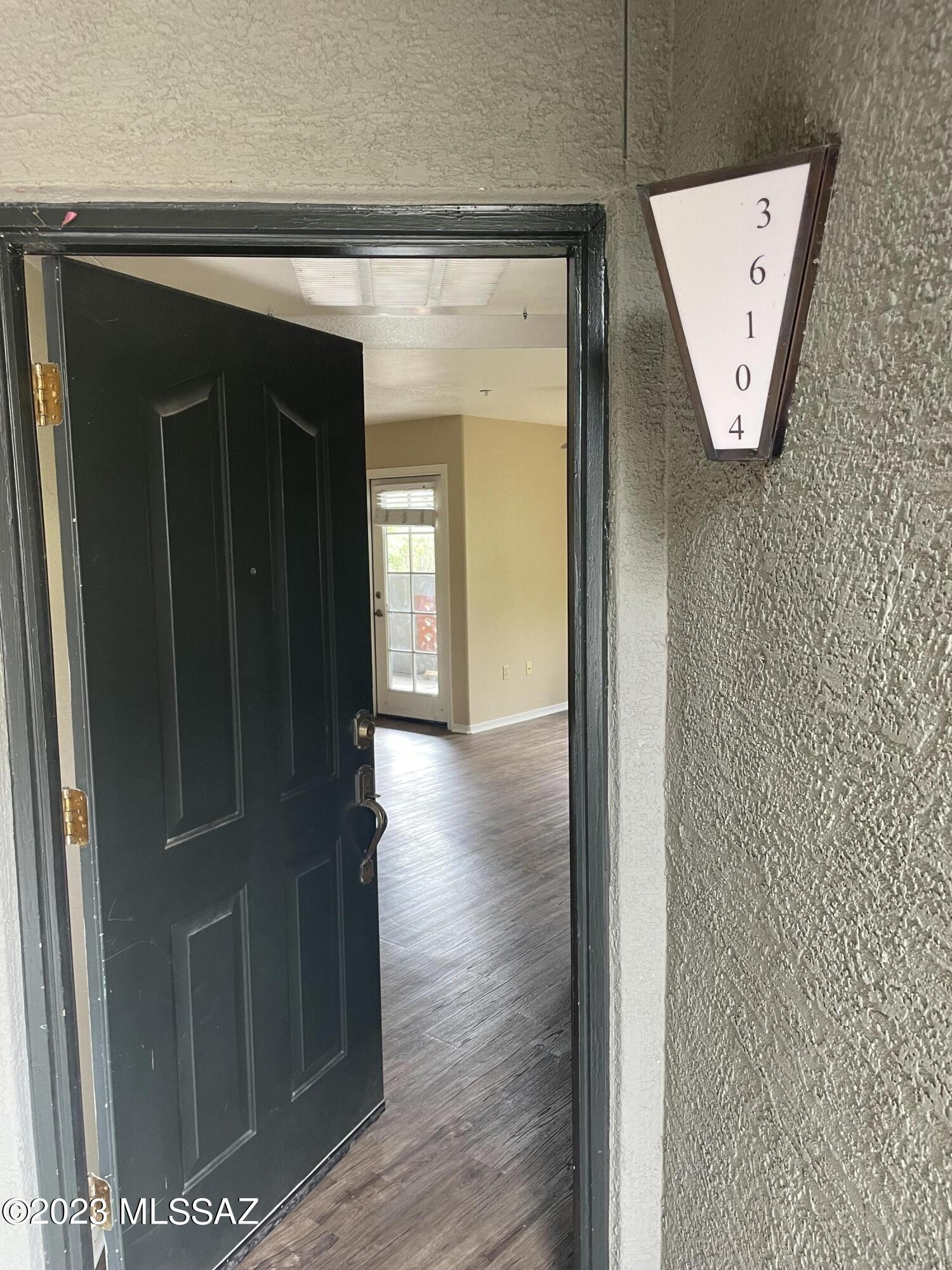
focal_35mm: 26
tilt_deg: -6.3
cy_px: 635
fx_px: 953
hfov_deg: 53.1
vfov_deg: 67.3
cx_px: 476
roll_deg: +0.5
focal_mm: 4.2
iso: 125
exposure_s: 1/77
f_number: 1.6
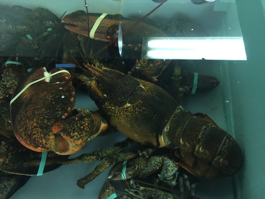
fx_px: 222
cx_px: 132
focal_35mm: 29
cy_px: 100
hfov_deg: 61.7
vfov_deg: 48.2
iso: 80
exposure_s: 1/4
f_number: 2.2
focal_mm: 4.15
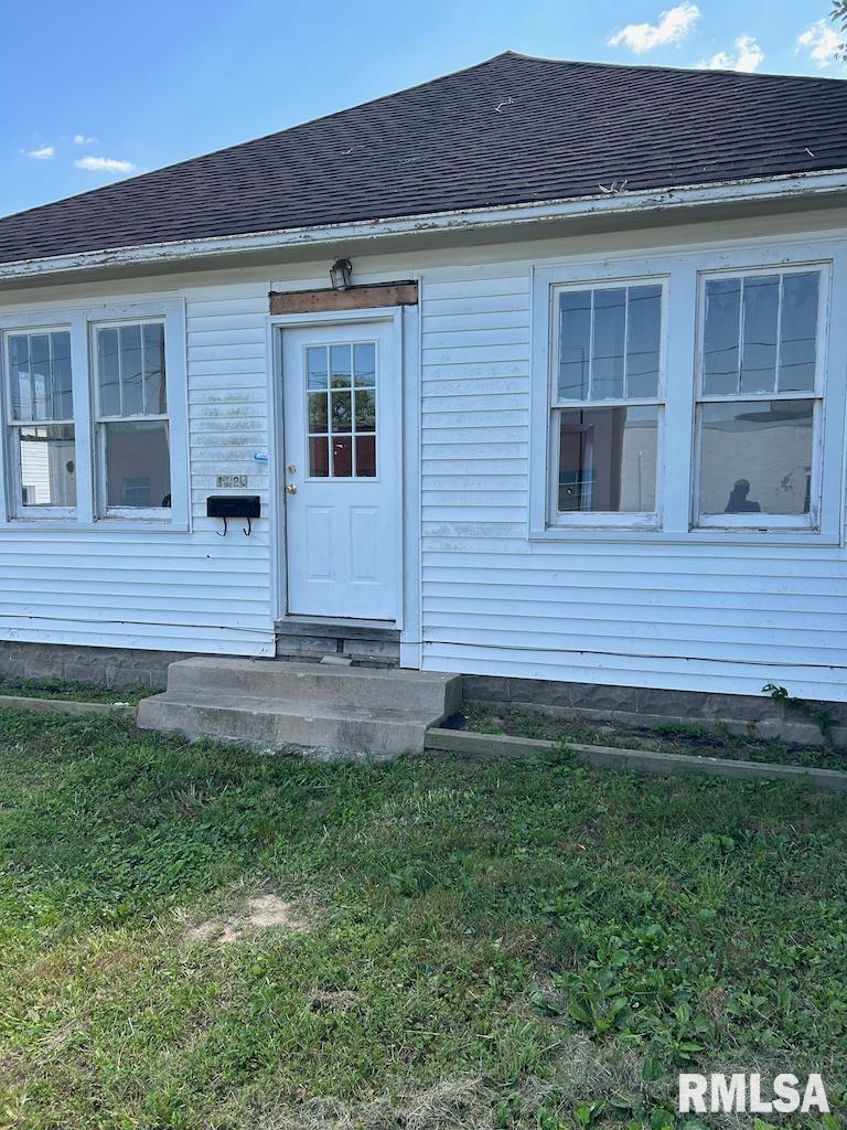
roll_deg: +0.8
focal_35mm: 26
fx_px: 848
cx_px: 424
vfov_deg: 67.3
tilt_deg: -4.6
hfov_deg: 53.1
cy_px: 565
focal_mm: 5.7
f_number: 1.5
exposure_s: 1/1019
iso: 50
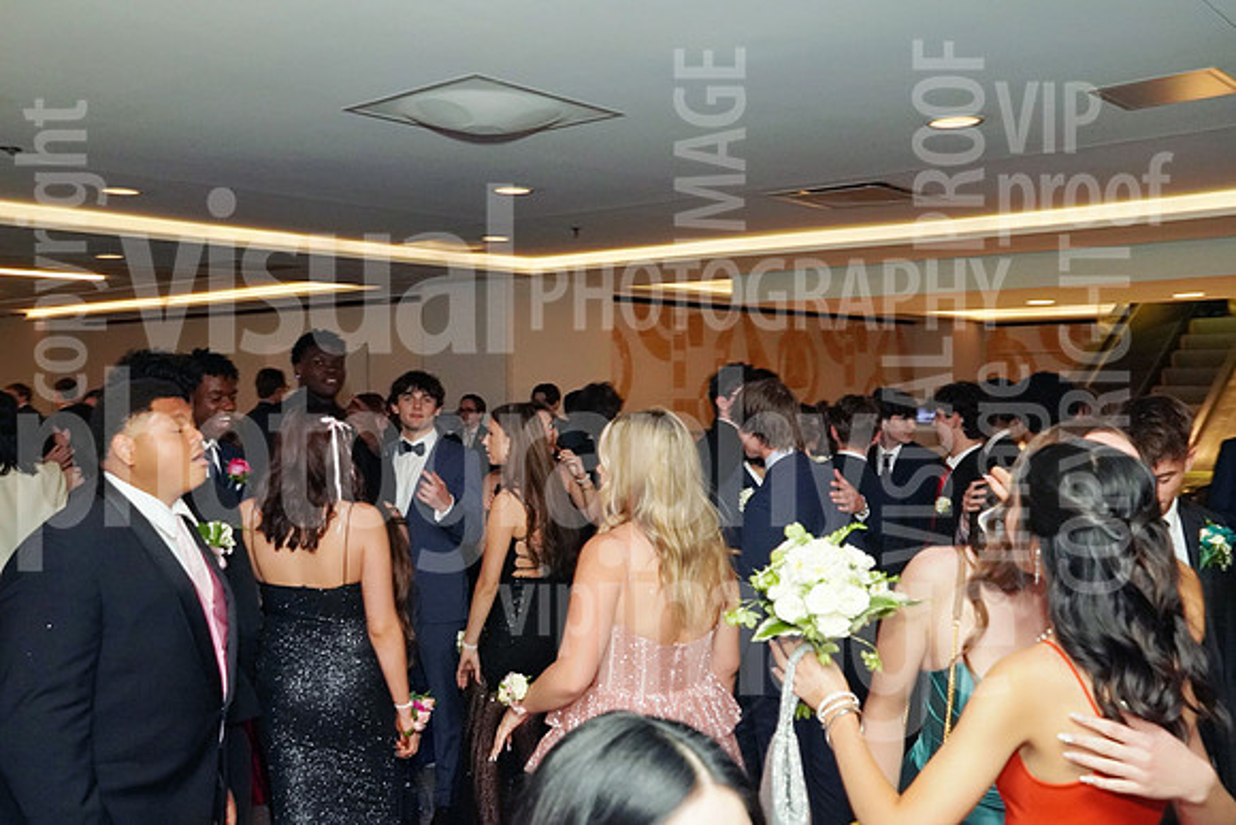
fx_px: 1185
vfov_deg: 38.4
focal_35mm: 34
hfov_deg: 55.1
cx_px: 618
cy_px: 412
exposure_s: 1/80
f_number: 6.3
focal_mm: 23
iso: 3200
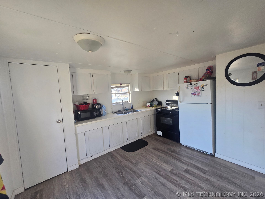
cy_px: 100
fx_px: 100
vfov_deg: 89.9
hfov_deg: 106.2
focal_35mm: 13
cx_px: 132
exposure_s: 1/60
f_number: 2.2
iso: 100
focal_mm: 2.2
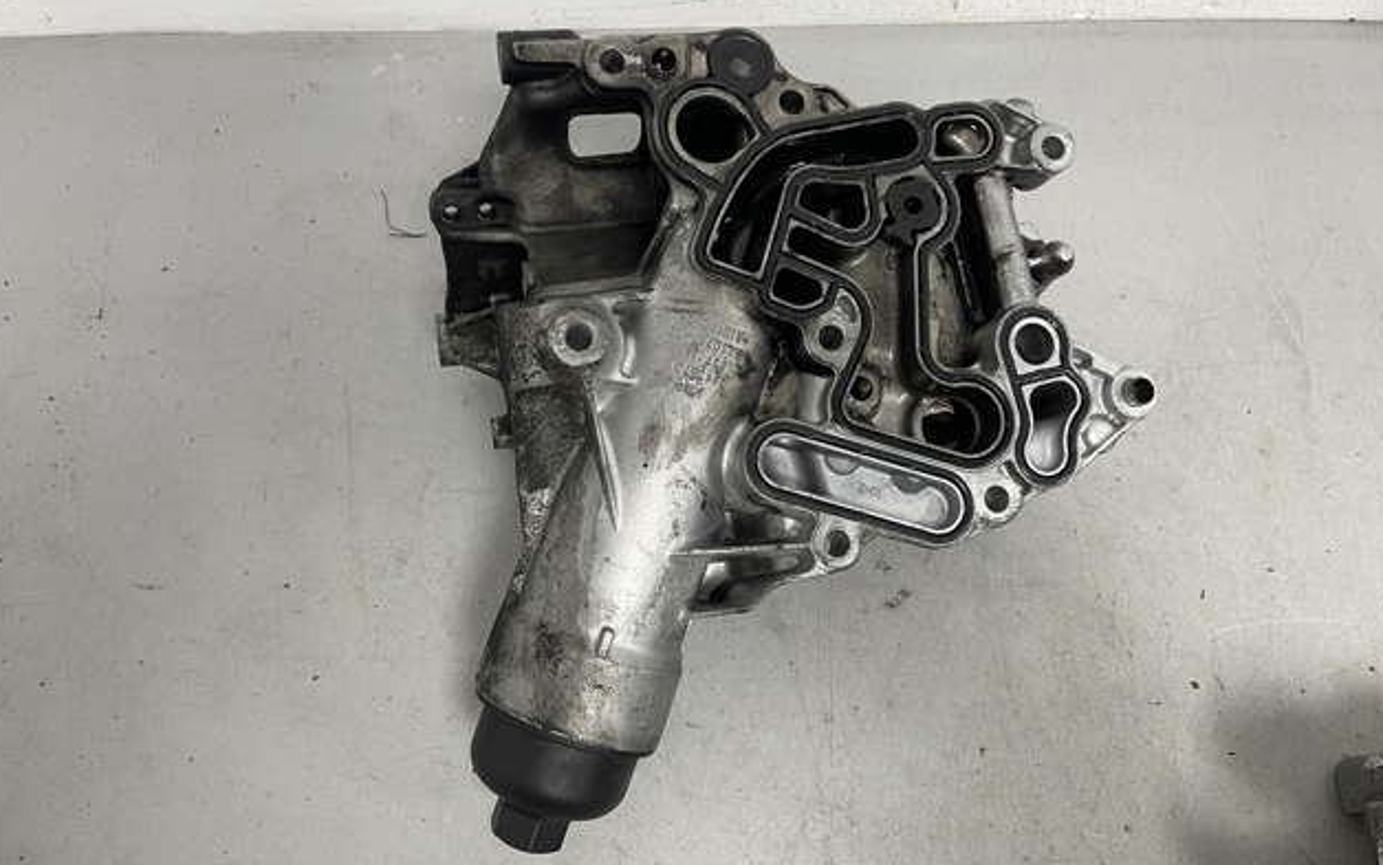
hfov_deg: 68.4
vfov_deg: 46.0
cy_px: 449
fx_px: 1018
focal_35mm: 27
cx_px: 689
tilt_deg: -72.6
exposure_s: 1/50
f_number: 1.6
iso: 80
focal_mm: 5.1
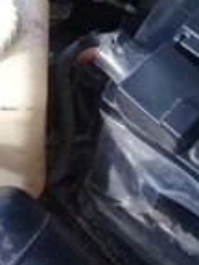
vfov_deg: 17.1
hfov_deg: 13.8
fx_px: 820
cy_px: -96
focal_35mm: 107
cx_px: 88
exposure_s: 1/408
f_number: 2.2
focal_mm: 3.3
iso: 64
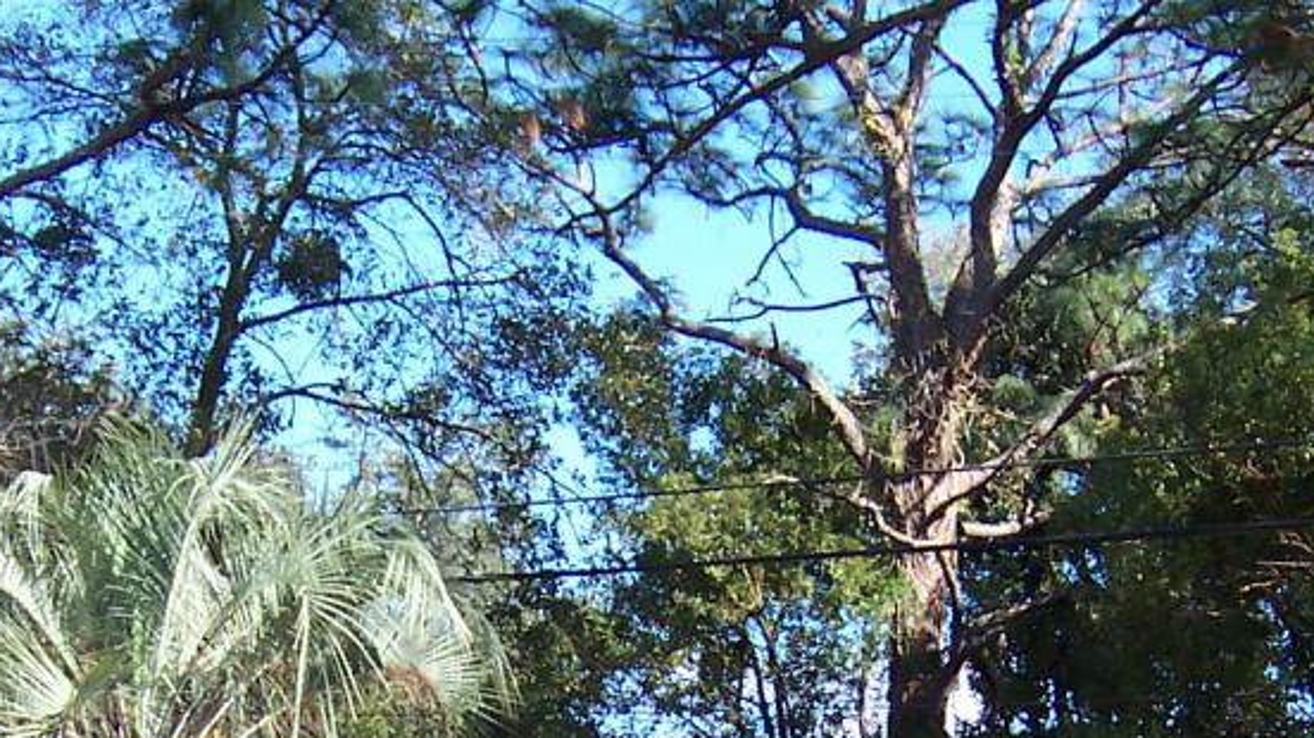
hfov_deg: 23.4
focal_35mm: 91
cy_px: 990
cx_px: 693
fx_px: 3169
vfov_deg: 12.8
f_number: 3.4
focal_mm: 5.6
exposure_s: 1/250
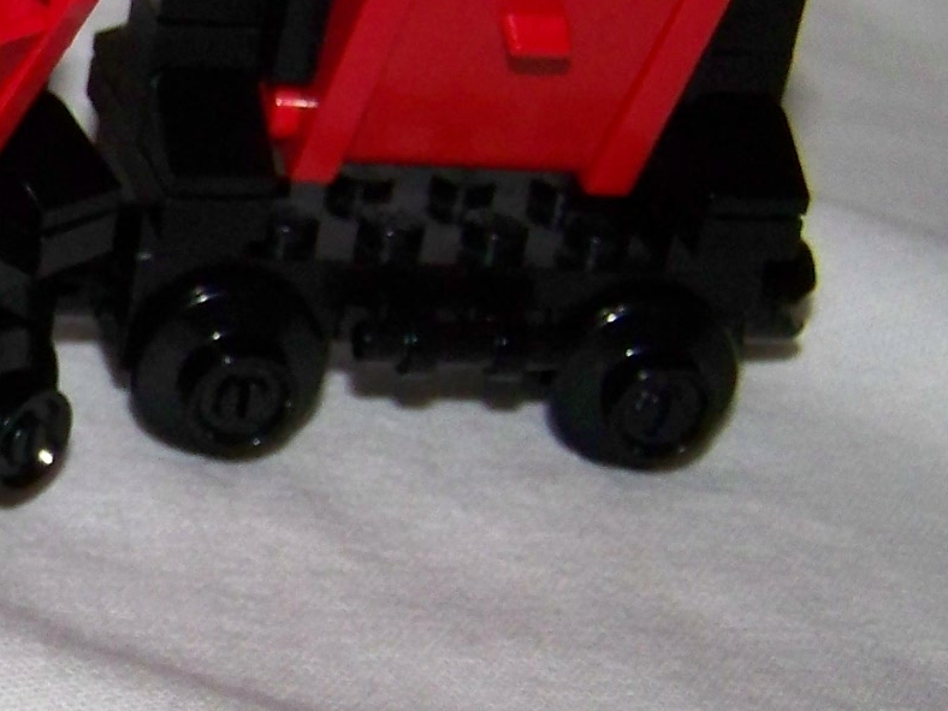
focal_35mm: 125
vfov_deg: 11.9
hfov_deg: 14.8
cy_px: 326
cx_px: -408
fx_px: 3423
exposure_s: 1/30
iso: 200
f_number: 2.8
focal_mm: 6.3
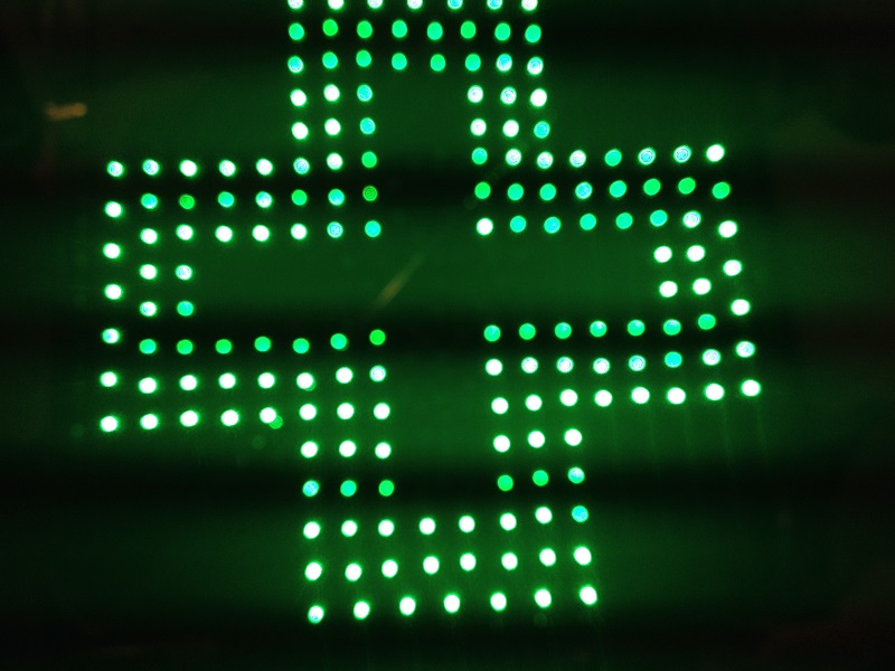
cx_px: 448
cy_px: 336
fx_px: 905
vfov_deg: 40.7
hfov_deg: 52.6
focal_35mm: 35
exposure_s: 1/141
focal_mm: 4.28
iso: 50
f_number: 2.4
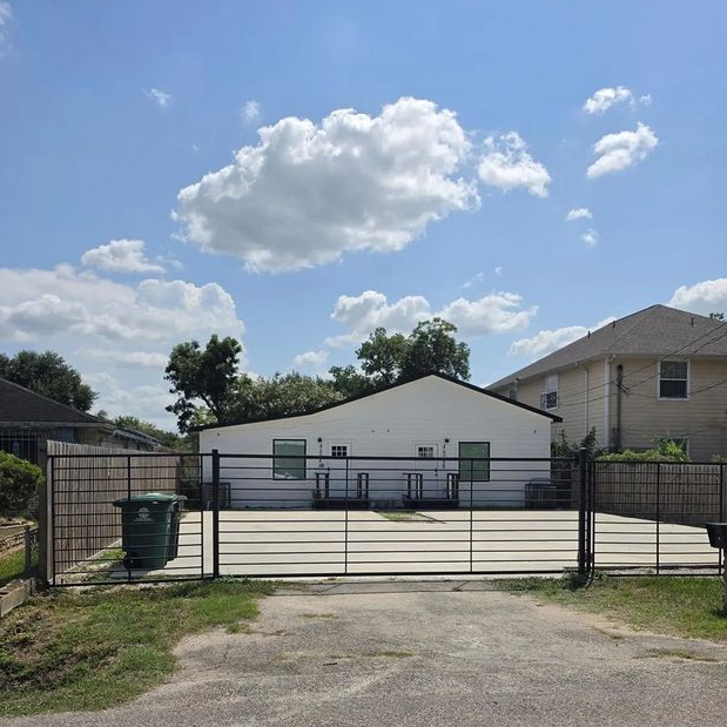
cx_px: 359
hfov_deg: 57.3
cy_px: 470
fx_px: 665
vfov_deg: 56.4
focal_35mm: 28
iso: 32
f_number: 1.4
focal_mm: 6.5
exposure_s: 1/7939
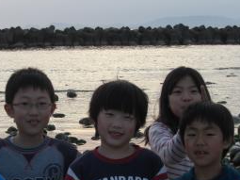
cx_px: 74
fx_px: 714
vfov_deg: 14.3
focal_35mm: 103
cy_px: 140
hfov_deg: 19.0
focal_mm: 11.8
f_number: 3.6
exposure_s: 1/125
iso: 80
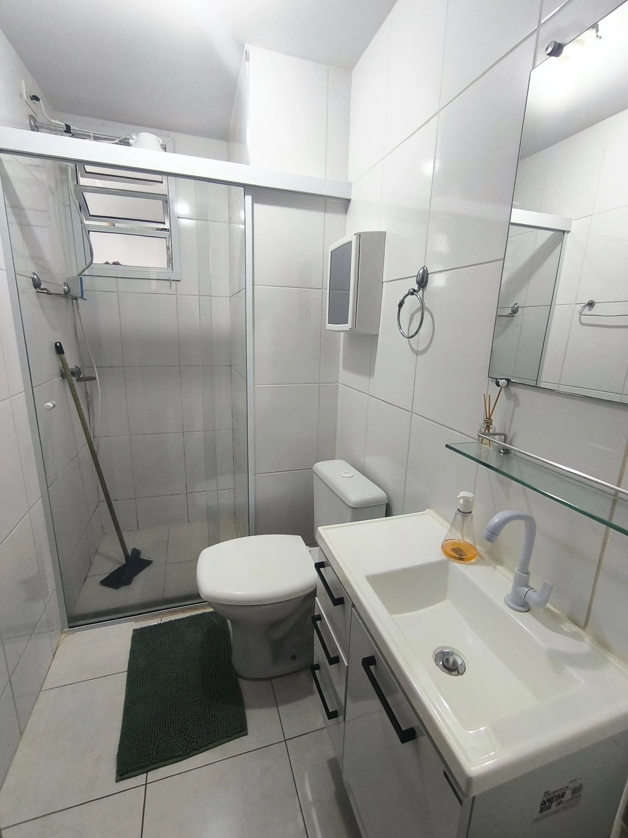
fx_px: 387
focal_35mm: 16
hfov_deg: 78.1
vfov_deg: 94.5
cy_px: 419
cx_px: 314
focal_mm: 1.65
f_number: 2.2
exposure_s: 1/40
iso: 160
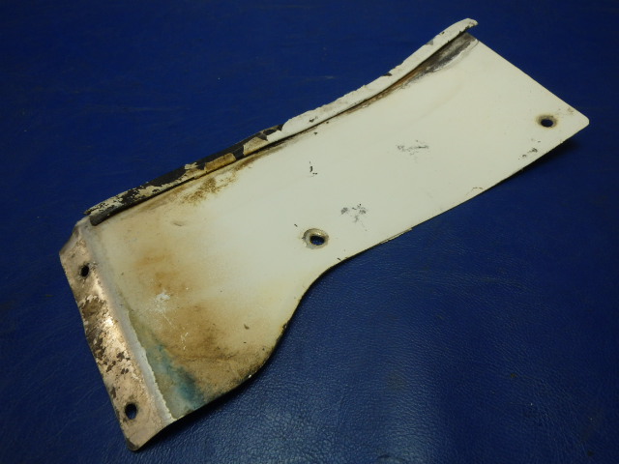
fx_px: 501
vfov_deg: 49.7
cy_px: 232
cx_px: 310
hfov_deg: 63.4
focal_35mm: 28
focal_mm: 5
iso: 200
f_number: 3.9
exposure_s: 1/50
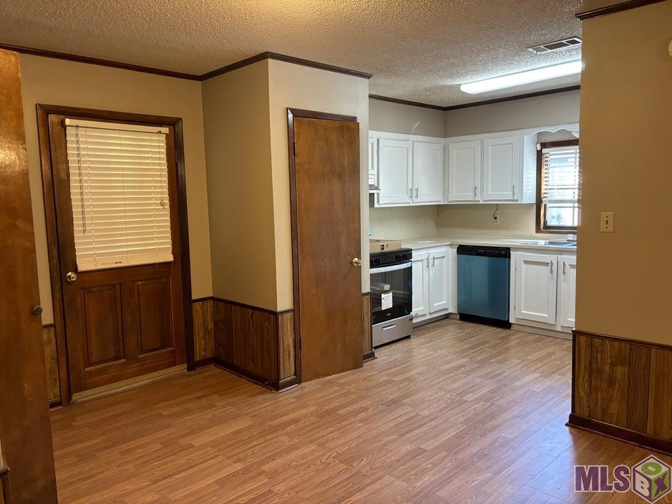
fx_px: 505
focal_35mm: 26
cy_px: 252
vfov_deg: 53.1
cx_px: 336
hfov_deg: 67.3
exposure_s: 1/60
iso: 250
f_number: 1.6
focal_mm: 5.96
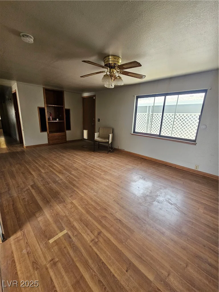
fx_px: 110
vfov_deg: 106.2
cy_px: 146
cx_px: 110
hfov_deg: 89.9
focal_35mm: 13
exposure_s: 1/60
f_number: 2.2
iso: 200
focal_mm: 2.2
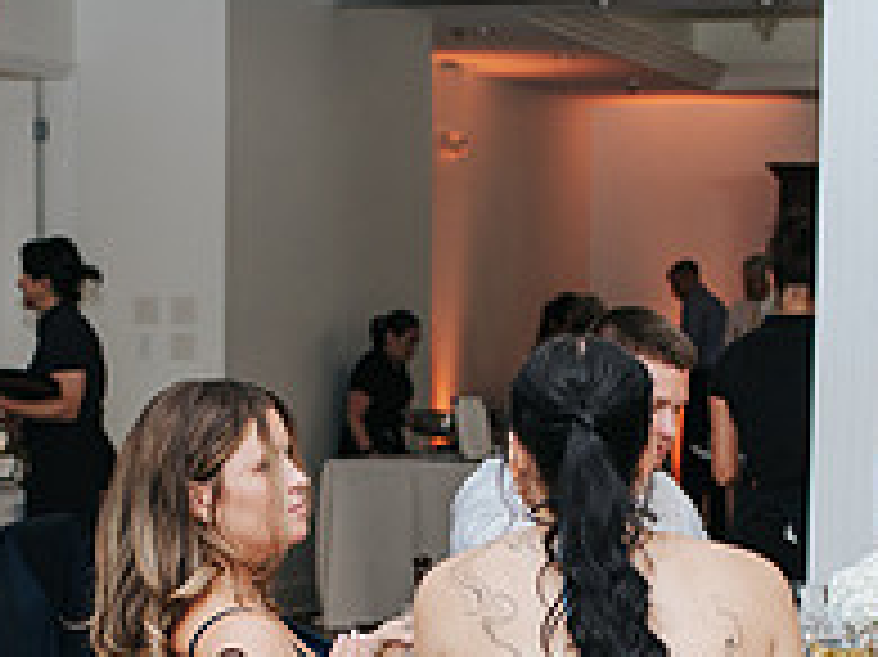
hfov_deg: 18.0
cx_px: 371
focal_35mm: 109
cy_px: 815
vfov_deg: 13.2
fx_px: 2763
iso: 800
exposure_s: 1/200
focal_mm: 35
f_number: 3.2
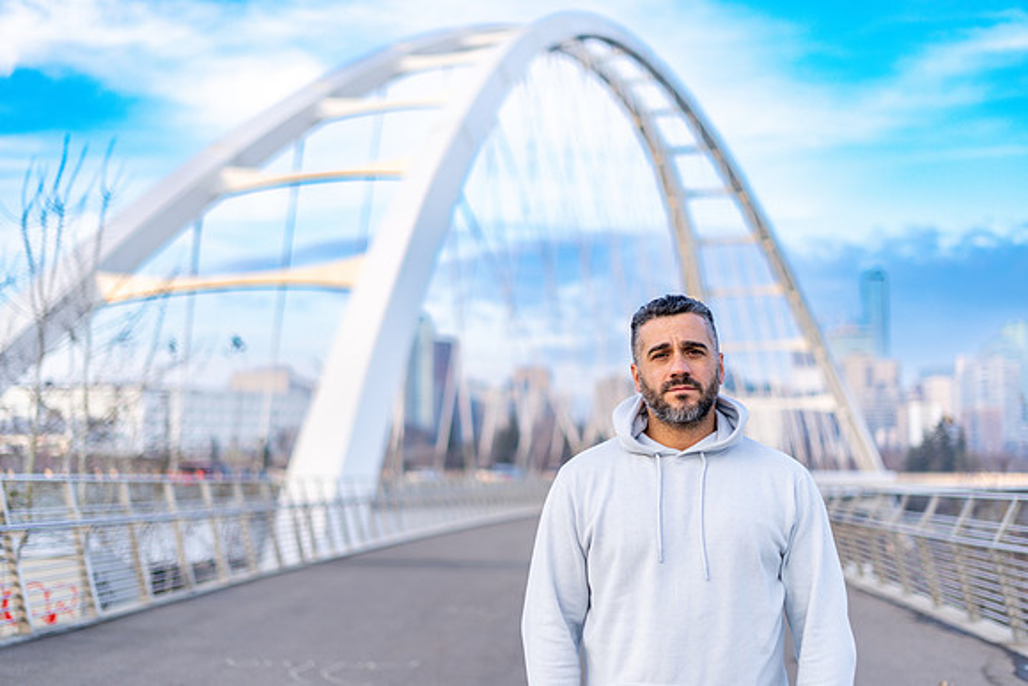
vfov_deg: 27.0
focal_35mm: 50
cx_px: 514
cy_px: 343
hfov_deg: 39.6
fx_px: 1428
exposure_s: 1/640
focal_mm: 50
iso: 100
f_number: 1.8
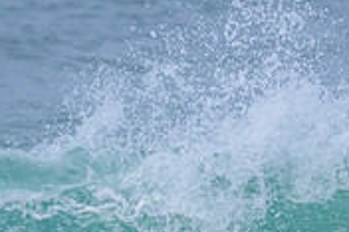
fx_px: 25579
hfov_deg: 0.8
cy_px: 328
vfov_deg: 0.5
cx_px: 474
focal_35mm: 2641
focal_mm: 800
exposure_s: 1/2000
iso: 900
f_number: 11
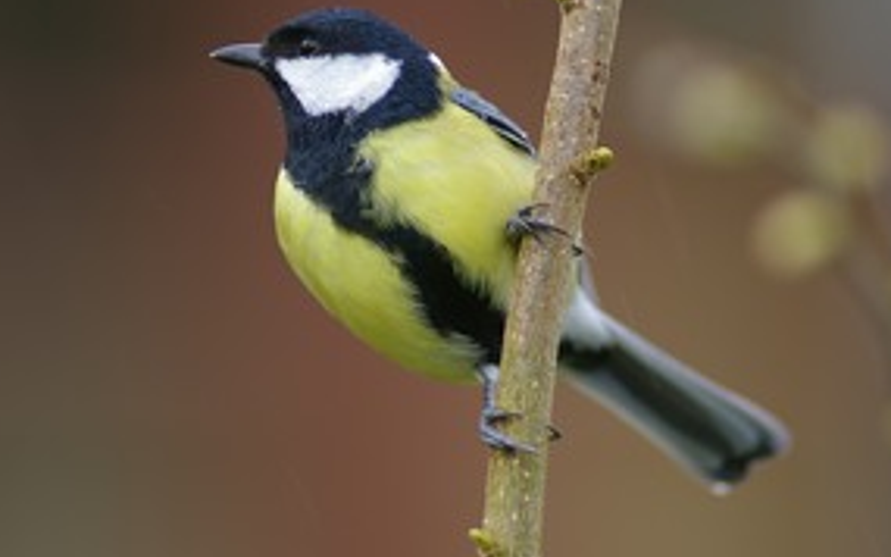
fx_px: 16023
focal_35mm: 660
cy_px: 236
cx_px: 441
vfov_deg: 2.0
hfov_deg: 3.2
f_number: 2.8
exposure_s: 1/180
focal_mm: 300
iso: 200
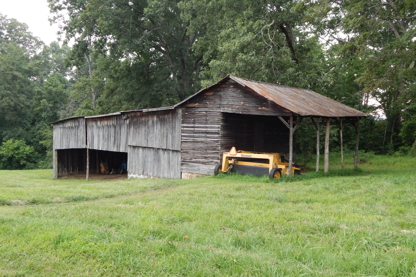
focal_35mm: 37
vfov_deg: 35.9
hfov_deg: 51.9
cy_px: 132
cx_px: 209
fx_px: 428
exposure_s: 1/250
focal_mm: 6.1
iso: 280
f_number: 3.3
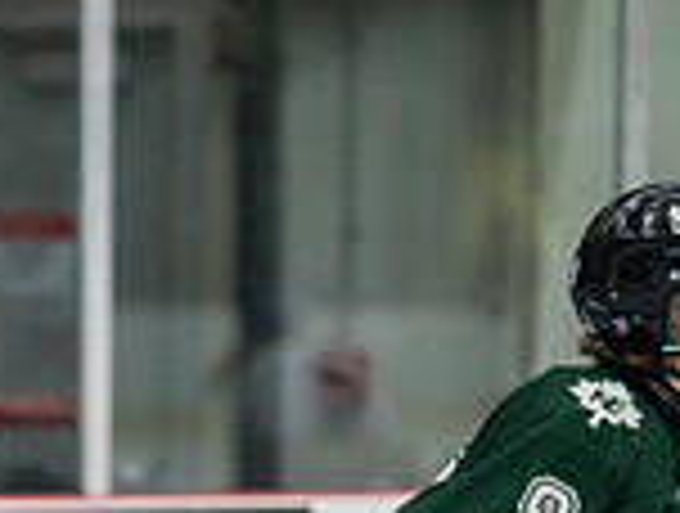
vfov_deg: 2.6
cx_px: -623
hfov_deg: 3.4
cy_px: 826
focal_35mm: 582
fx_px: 11460
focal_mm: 140
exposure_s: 1/640
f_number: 3.2
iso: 2000
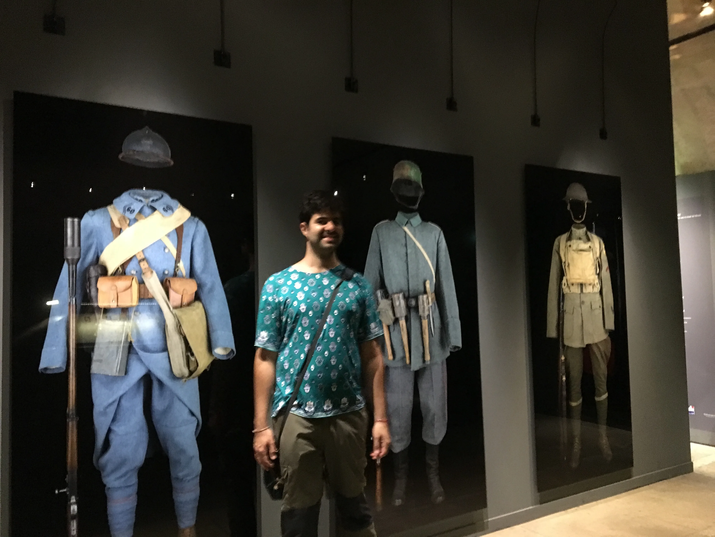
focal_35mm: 29
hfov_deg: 61.7
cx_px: 358
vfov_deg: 48.2
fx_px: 599
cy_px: 268
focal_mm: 4.15
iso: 640
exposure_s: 1/17
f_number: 2.2
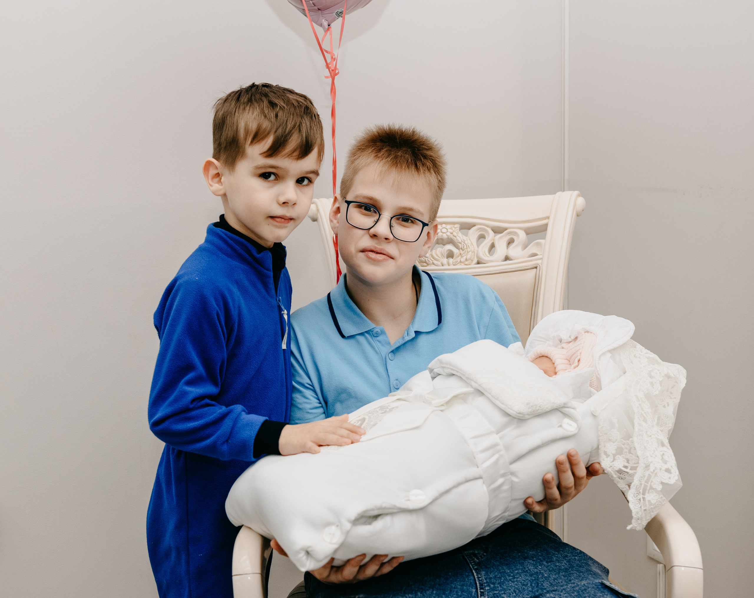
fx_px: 1141
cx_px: 366
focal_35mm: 51
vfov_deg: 29.4
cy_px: 315
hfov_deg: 36.6
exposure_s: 1/160
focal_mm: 38
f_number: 4.5
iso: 320
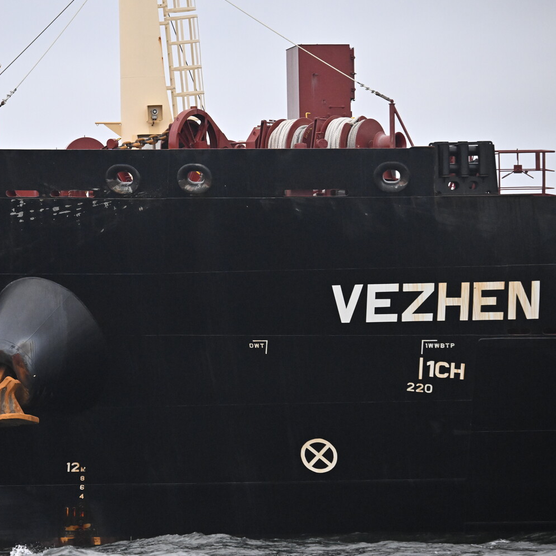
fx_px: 5234
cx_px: 174
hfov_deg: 6.1
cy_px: 288
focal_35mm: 288
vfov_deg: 6.1
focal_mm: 210
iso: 5600
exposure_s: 1/500
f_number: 5
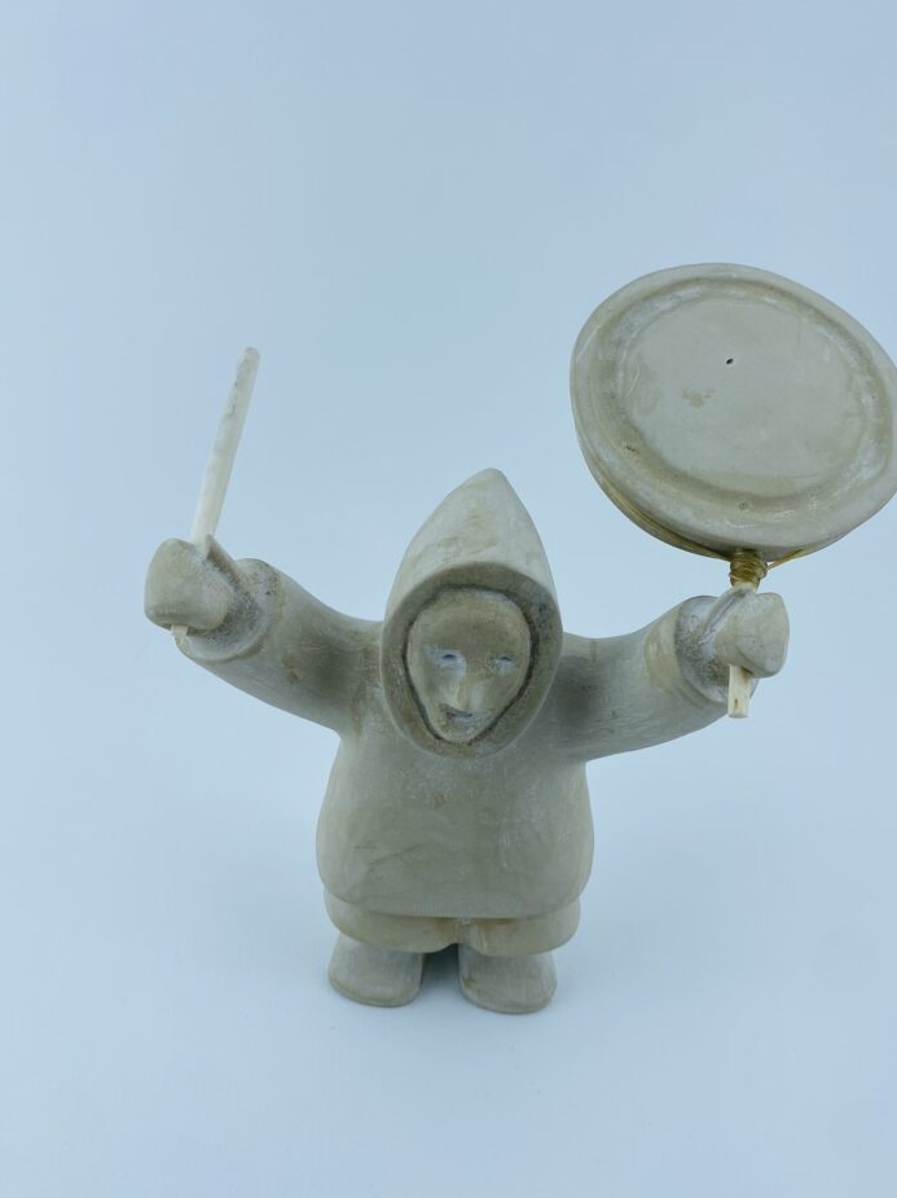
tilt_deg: -33.7
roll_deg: -2.1
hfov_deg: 46.8
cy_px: 590
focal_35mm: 30
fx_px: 1037
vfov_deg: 60.0
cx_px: 465
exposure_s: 1/742
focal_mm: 4.25
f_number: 1.8
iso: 32
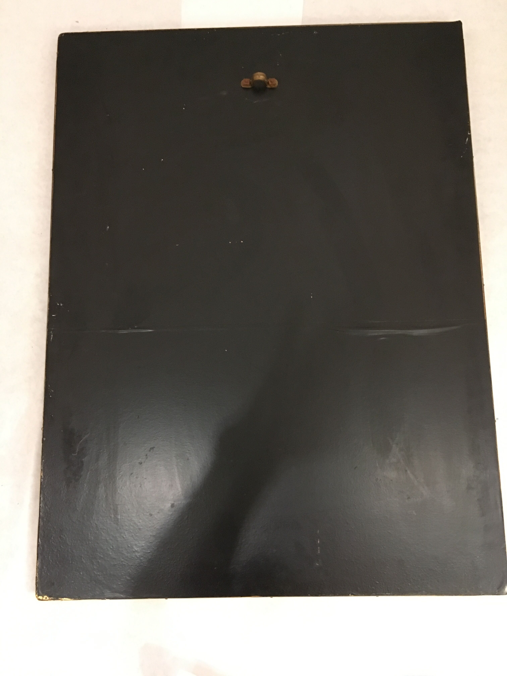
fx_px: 566
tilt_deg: -81.5
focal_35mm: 29
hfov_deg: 48.2
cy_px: 338
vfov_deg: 61.7
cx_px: 254
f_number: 2.2
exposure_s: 1/17
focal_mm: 4.15
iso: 250
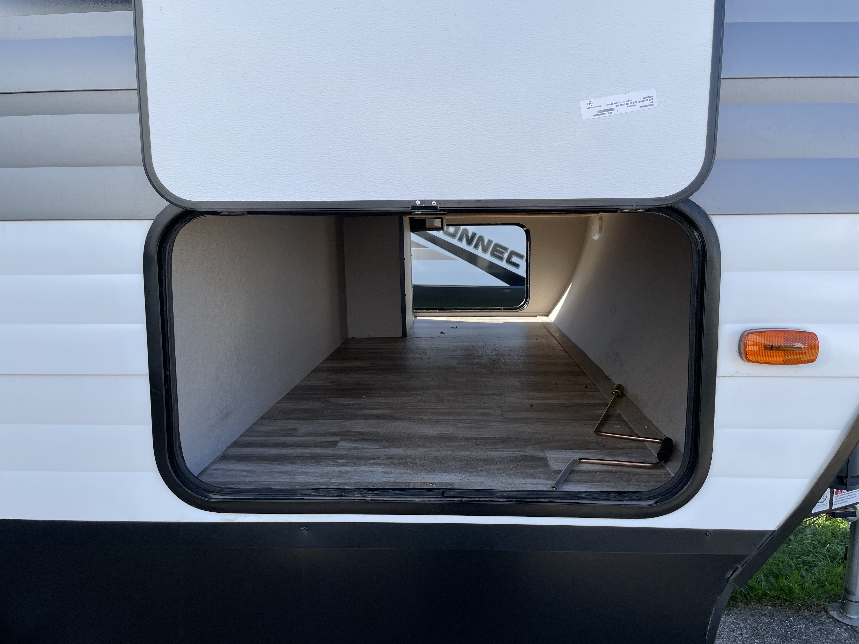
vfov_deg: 53.1
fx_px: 645
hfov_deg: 67.3
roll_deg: +0.8
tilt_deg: -7.5
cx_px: 430
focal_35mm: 26
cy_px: 322
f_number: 1.6
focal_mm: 4.2
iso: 32
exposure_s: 1/979
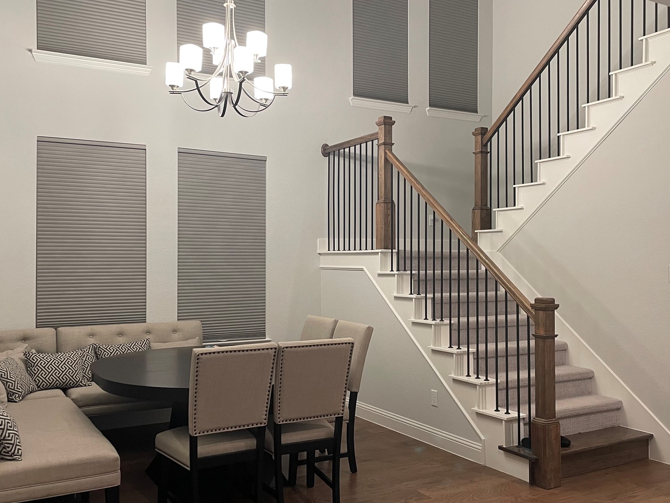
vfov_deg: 40.7
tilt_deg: -0.1
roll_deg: +1.1
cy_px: 272
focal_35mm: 35
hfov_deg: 52.6
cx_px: 349
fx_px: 677
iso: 160
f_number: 1.6
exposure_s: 1/60
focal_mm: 4.2
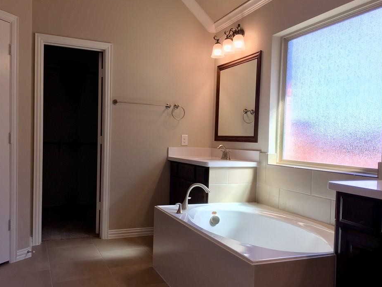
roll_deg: -2.4
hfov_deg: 56.8
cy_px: 155
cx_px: 189
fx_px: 353
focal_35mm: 32
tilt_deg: -3.3
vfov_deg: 44.1
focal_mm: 4.15
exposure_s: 1/129
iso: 32
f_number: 2.2
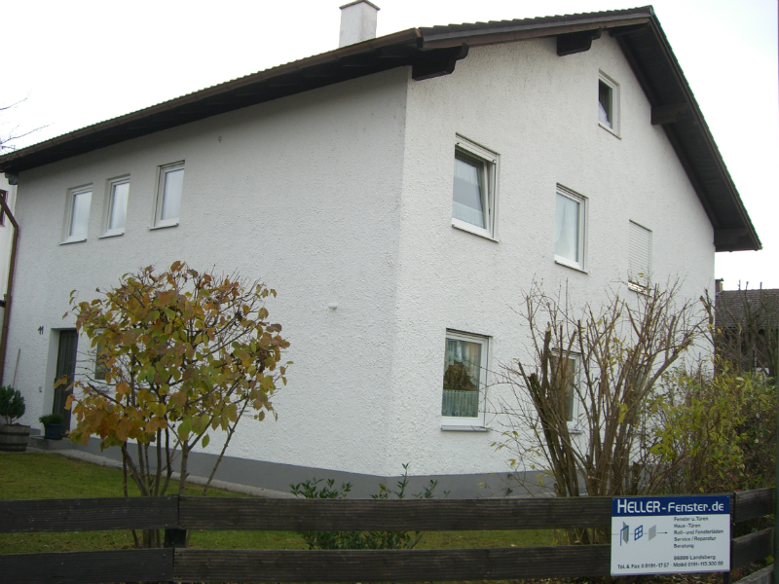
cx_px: 390
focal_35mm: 38
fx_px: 855
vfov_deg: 37.7
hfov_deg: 49.0
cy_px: 292
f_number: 2.7
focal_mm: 6.2
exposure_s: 1/200
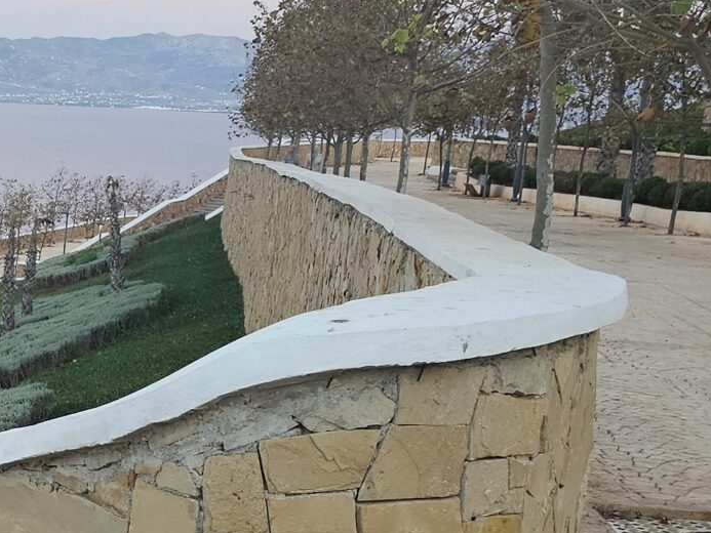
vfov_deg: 17.2
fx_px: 1746
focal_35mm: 85
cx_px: -314
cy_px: 424
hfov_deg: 20.2
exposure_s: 1/100
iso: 200
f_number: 1.7
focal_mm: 6.3
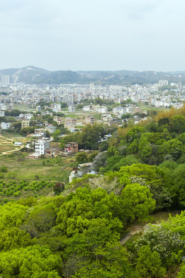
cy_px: 146
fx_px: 385
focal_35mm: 50
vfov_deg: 39.6
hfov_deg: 26.3
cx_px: 160
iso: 100
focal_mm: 10.26
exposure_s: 1/2000
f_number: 2.8
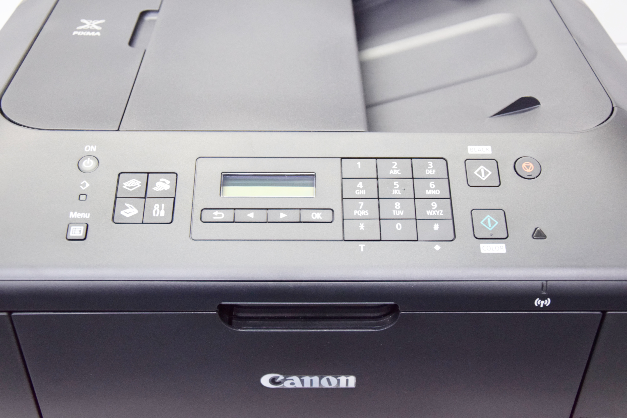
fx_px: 836
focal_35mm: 48
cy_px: 209
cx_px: 314
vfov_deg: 28.1
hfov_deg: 41.1
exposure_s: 1/80
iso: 1000
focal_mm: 32
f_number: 4.2
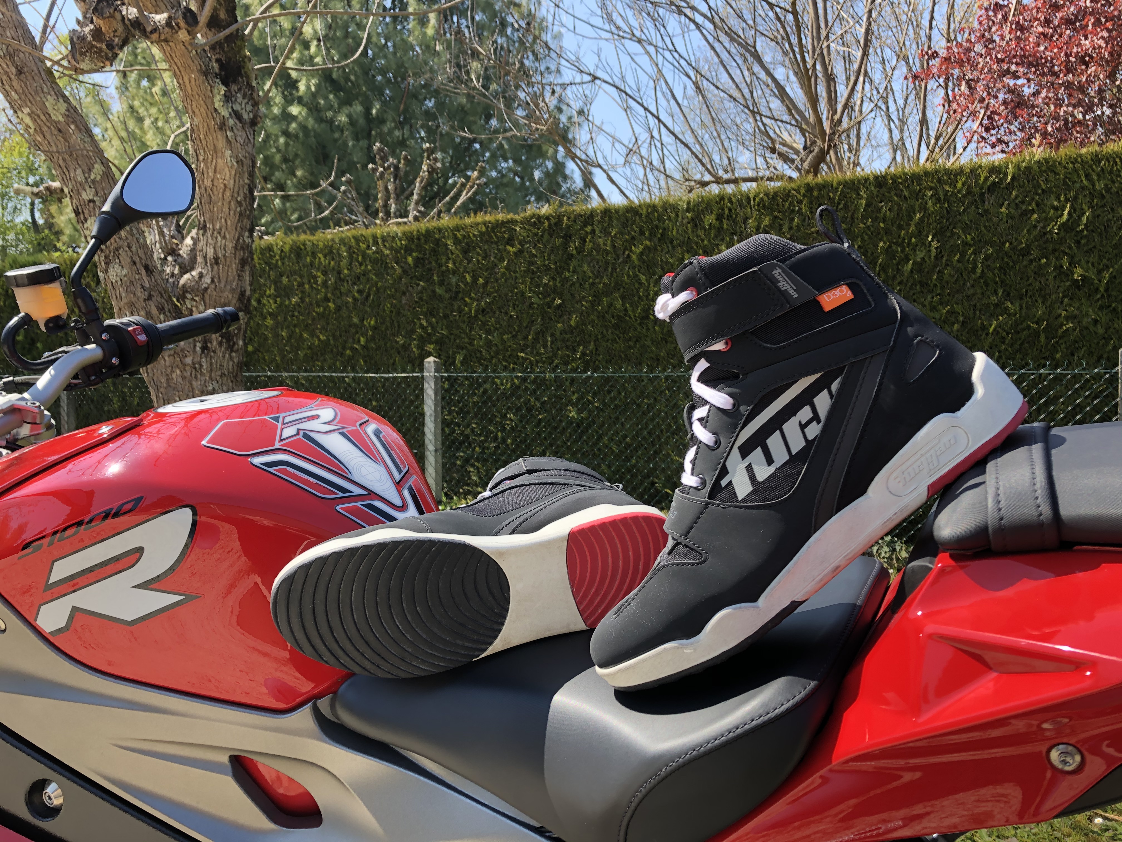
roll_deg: +1.0
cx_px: 561
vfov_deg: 49.7
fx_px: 908
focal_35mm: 28
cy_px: 421
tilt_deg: -2.0
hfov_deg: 63.4
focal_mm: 3.99
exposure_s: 1/505
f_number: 1.8
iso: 20
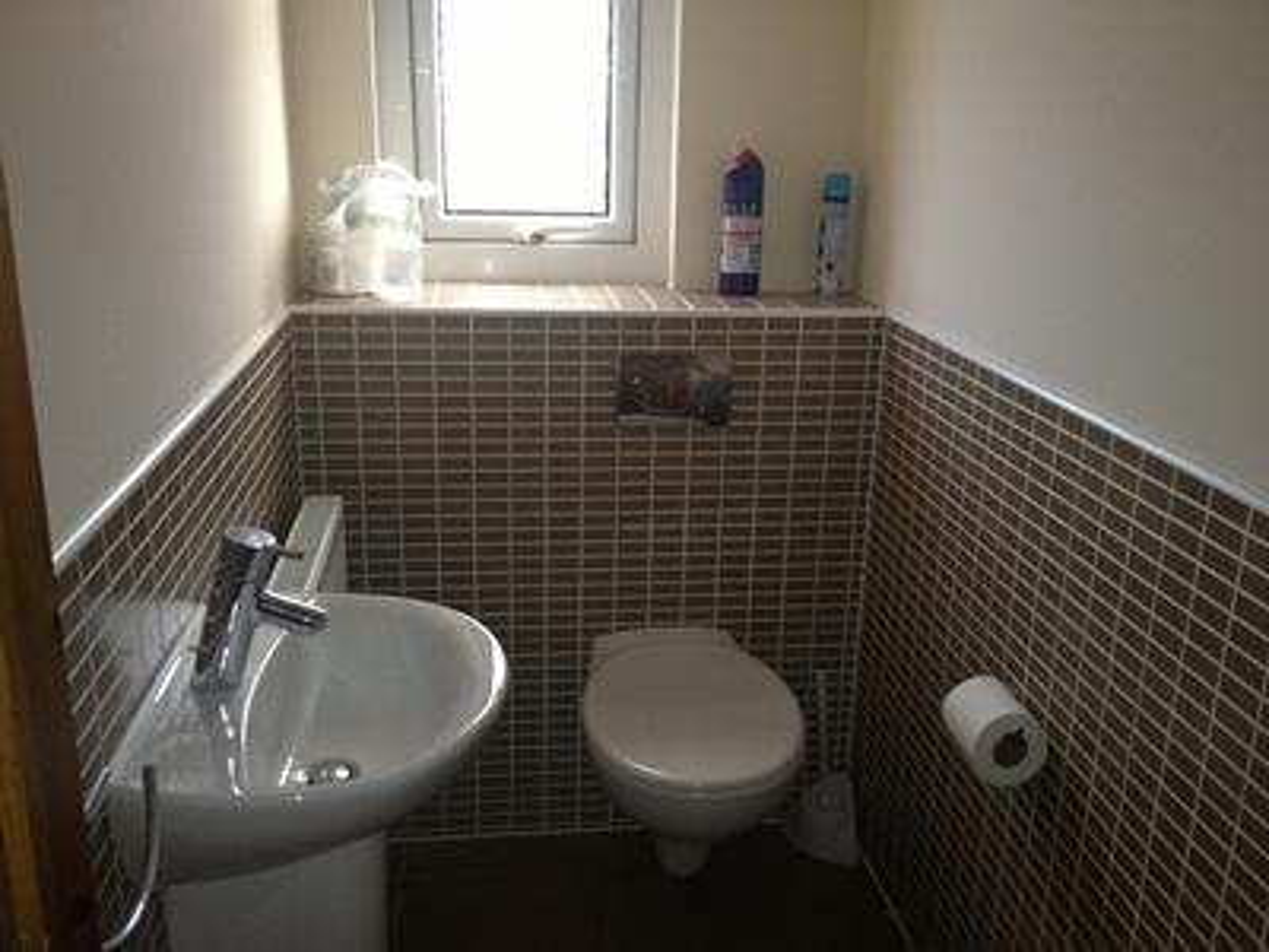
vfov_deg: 40.7
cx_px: 634
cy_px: 476
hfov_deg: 52.6
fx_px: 1283
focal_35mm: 35
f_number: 2.4
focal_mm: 4.28
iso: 125
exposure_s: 1/20
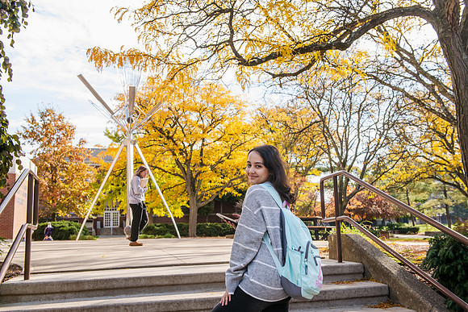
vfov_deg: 36.9
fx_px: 468
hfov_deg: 53.1
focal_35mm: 36
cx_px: 234
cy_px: 156
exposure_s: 1/250
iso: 320
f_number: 6.3
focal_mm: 36
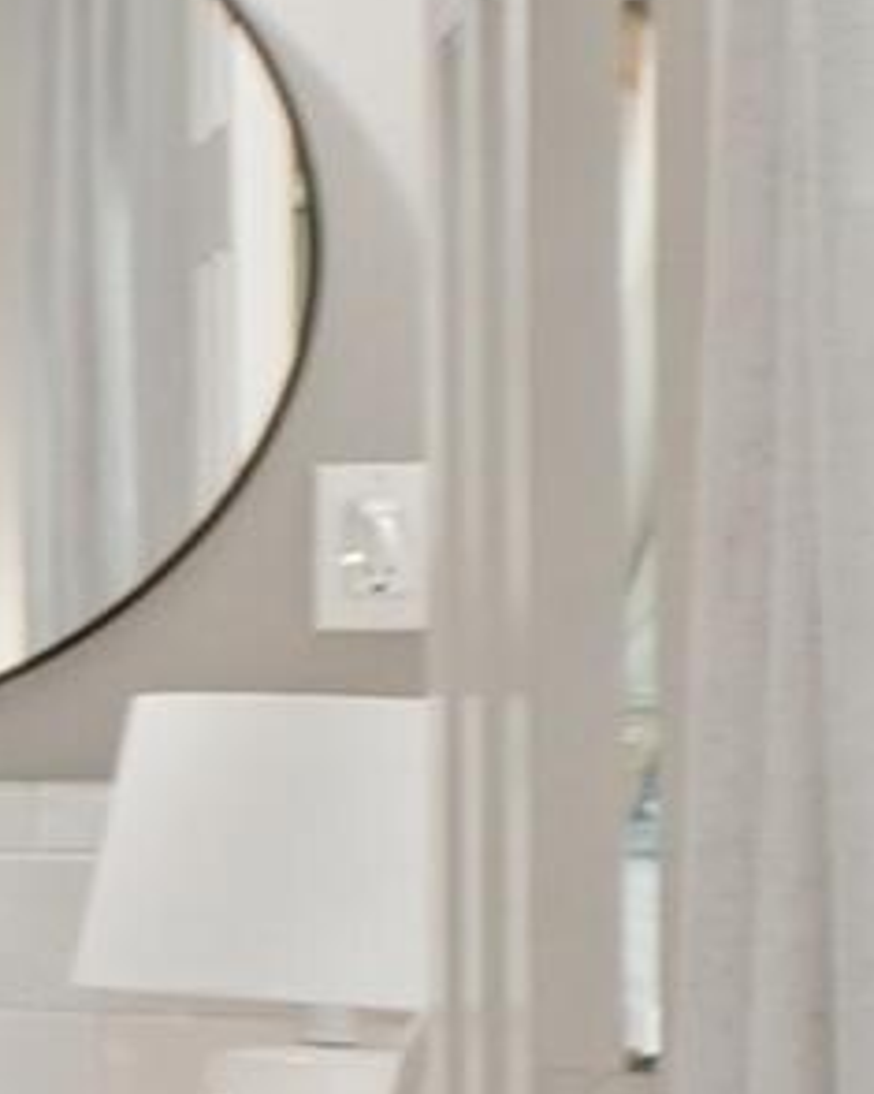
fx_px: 5079
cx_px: -4355
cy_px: 543
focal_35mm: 157
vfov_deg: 12.3
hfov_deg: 5.2
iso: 320
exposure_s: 1/3.33
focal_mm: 16
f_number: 8
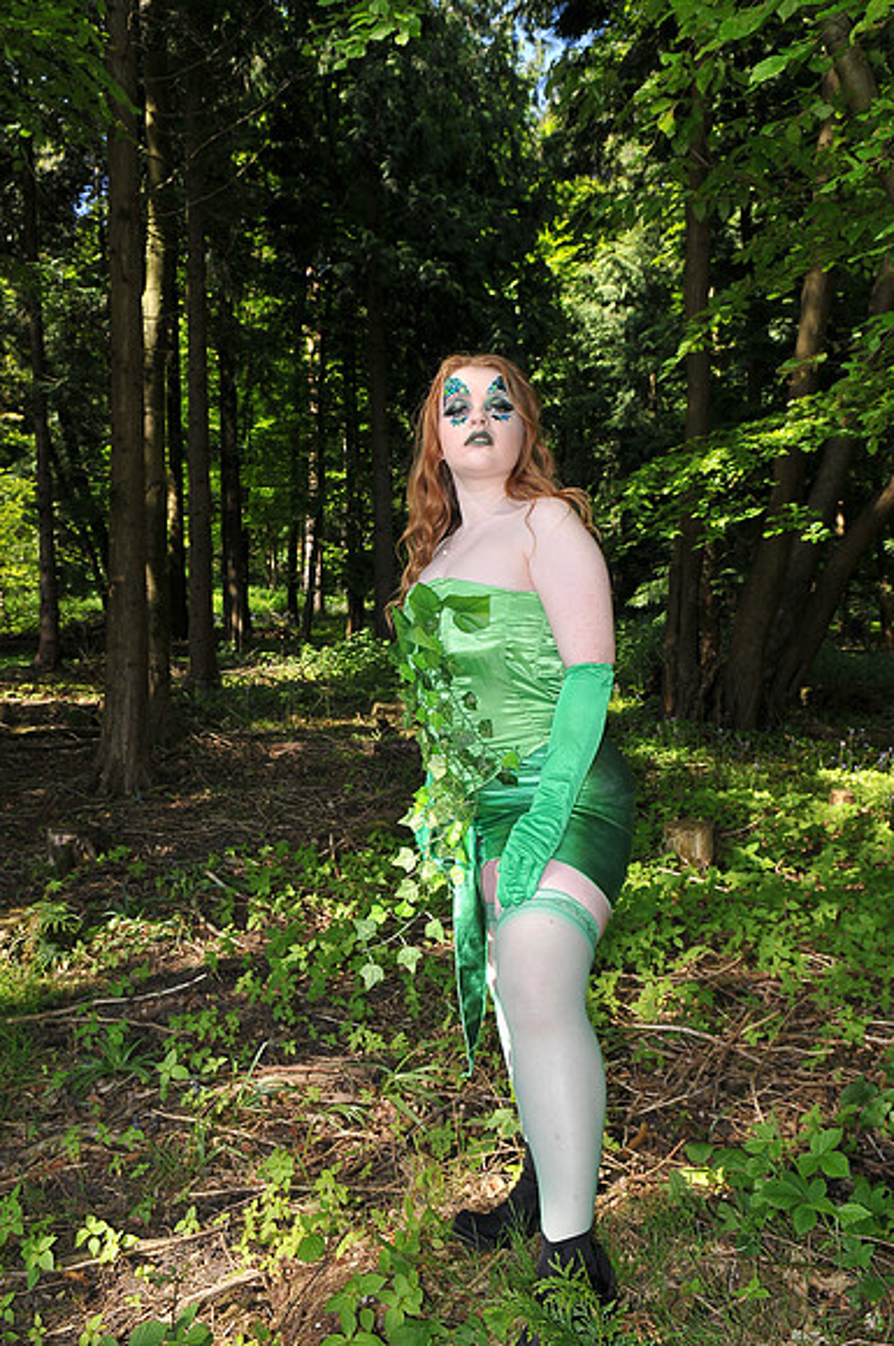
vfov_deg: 62.0
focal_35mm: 30
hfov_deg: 43.5
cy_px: 673
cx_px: 447
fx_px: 1121
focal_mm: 20
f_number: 8
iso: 200
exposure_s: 1/100
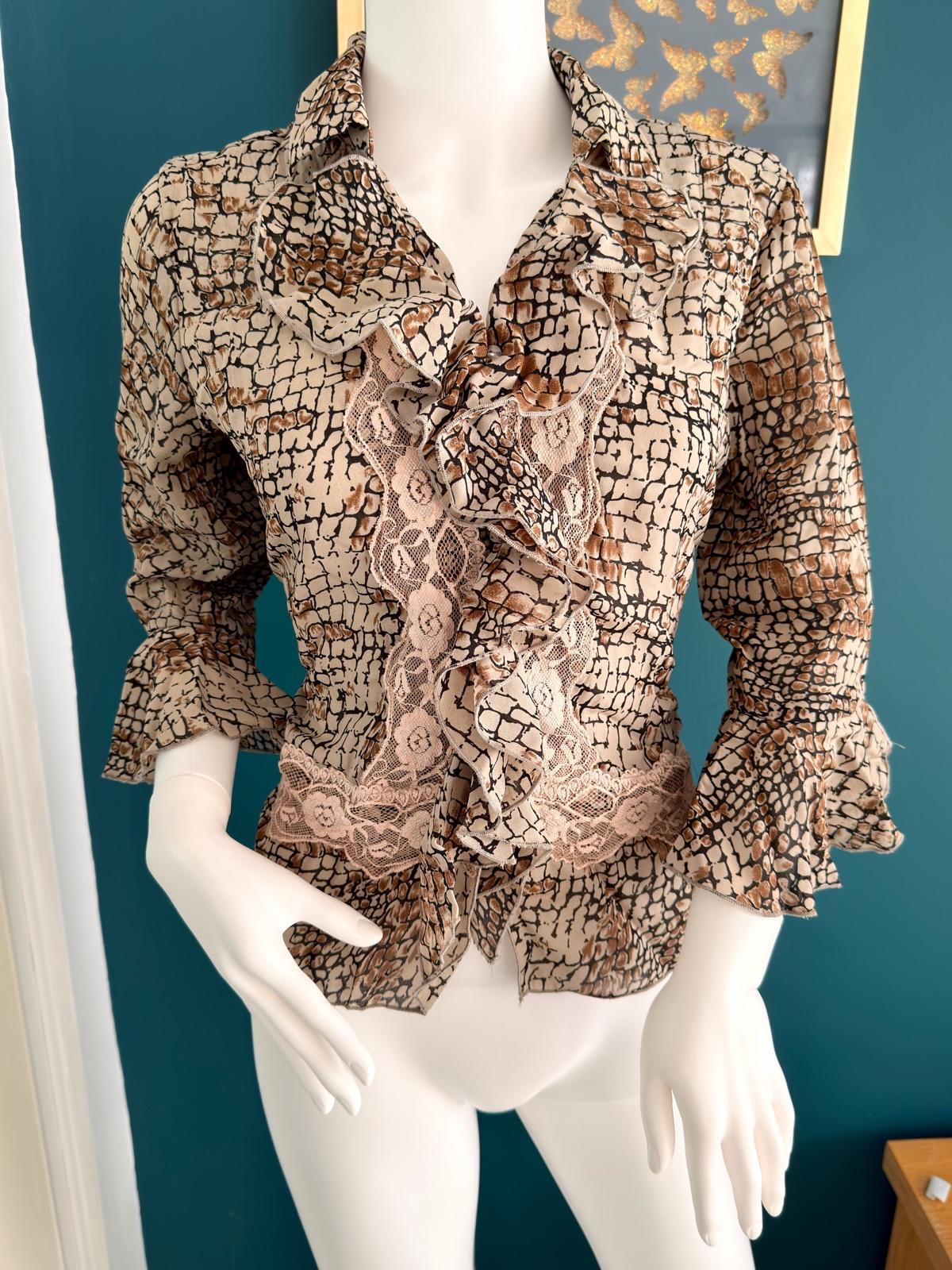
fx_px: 1027
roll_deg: -1.1
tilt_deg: -19.4
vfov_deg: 63.4
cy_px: 635
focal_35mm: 28
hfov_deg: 49.7
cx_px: 476
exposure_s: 1/121
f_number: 1.78
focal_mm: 6.76
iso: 80
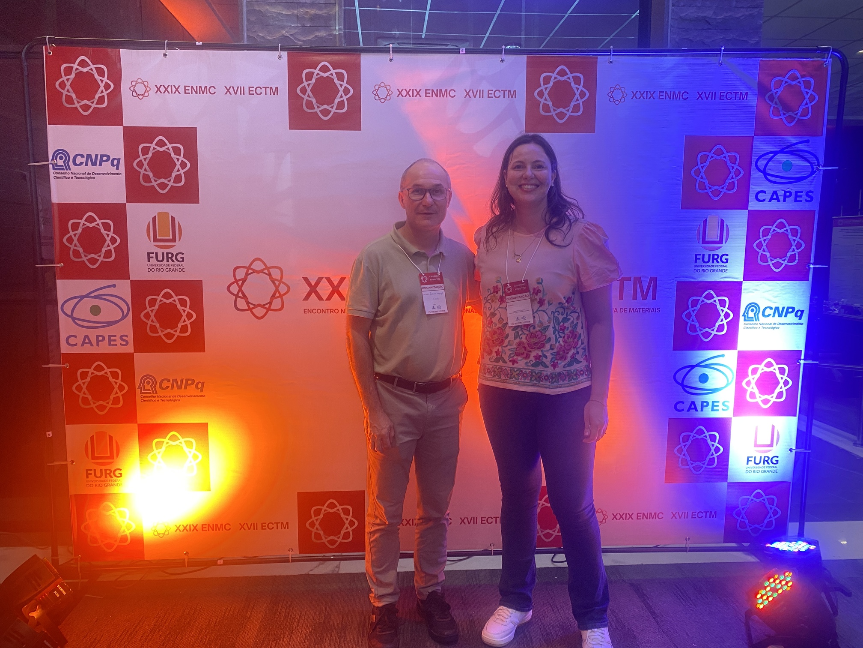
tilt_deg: -6.6
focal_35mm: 26
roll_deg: -0.4
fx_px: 648
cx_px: 432
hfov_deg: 67.3
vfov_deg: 53.1
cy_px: 324
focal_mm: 4.25
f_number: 1.8
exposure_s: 1/60
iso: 125
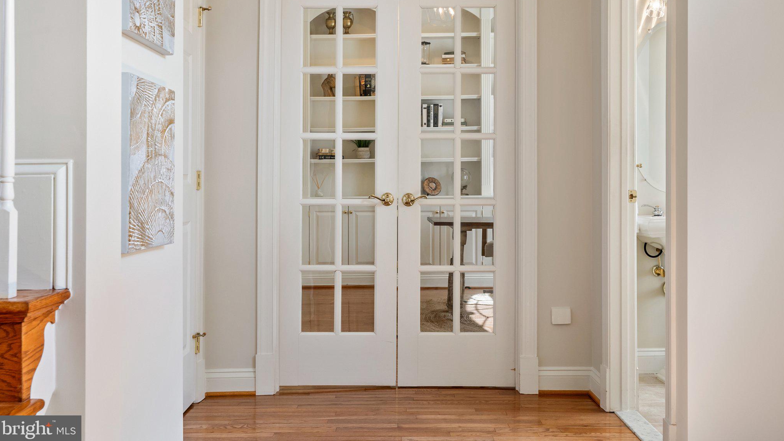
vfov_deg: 33.6
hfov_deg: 56.6
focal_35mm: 35
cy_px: 179
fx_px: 728
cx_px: 392
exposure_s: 1/13
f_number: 9
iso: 640
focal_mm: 33
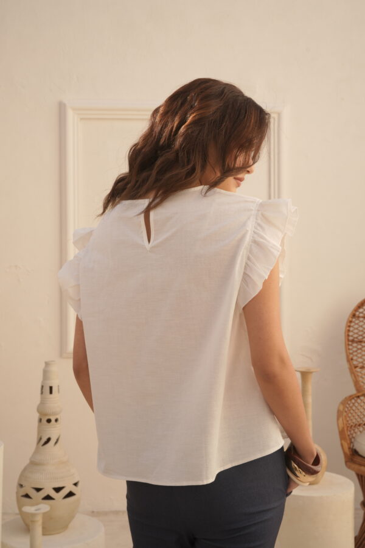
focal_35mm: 50
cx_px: 182
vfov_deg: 39.6
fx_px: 760
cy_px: 274
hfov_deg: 27.0
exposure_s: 1/125
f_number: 9
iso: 200
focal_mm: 50
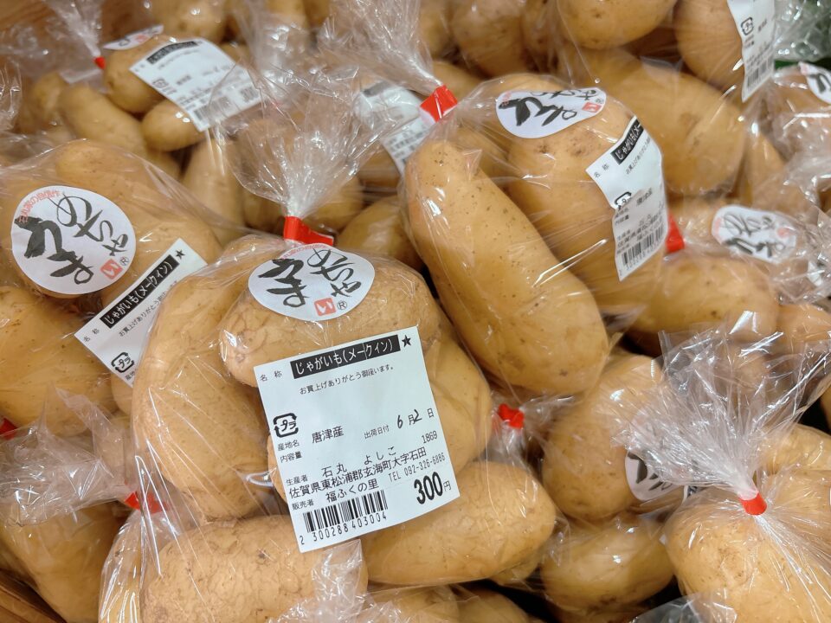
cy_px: 312
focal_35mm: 26
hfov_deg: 67.3
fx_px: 624
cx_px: 416
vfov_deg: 53.1
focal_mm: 5.96
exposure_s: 1/60
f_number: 1.6
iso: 200
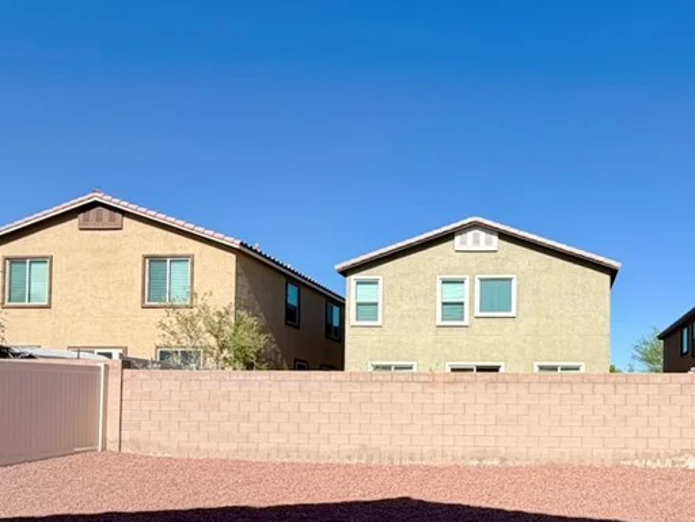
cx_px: 523
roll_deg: +0.3
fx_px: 562
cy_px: 404
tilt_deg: +1.4
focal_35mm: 28
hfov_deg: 60.0
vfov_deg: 47.5
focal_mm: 2.22
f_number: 2.2
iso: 20
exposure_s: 1/770
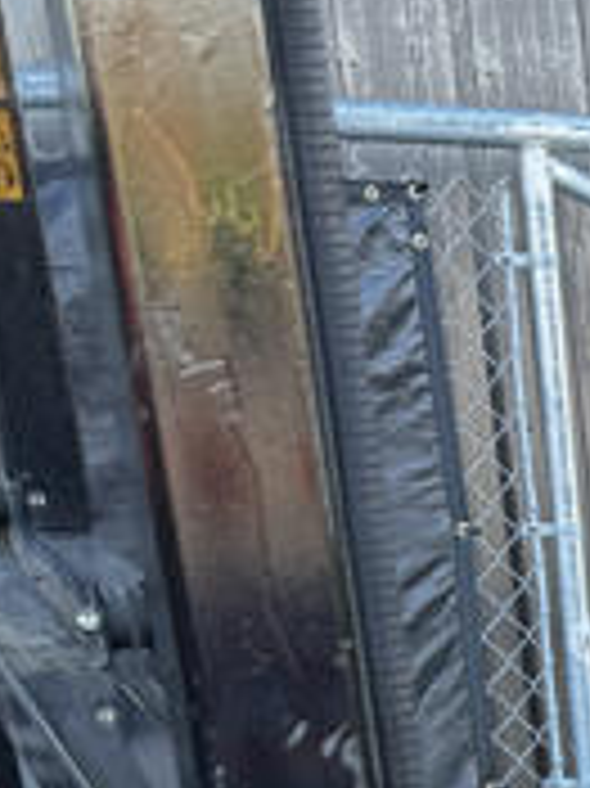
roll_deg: +0.1
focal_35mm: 110
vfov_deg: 16.1
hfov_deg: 11.2
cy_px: 1243
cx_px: 1441
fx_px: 2503
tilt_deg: -21.0
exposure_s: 1/121
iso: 80
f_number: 1.78
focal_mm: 6.76
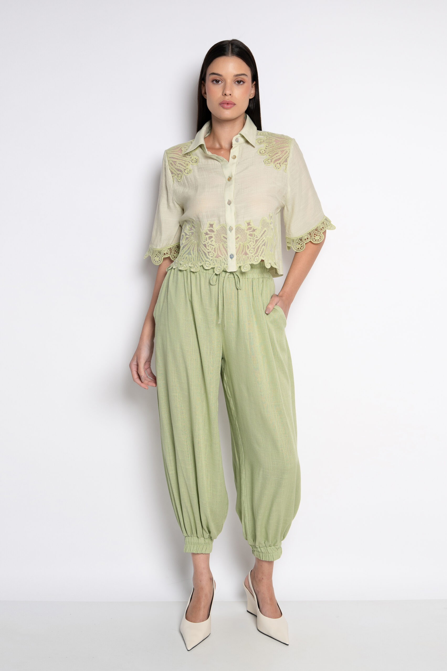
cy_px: 336
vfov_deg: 44.5
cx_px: 224
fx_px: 821
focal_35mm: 44
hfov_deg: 30.5
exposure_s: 1/125
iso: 320
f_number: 5
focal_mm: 44
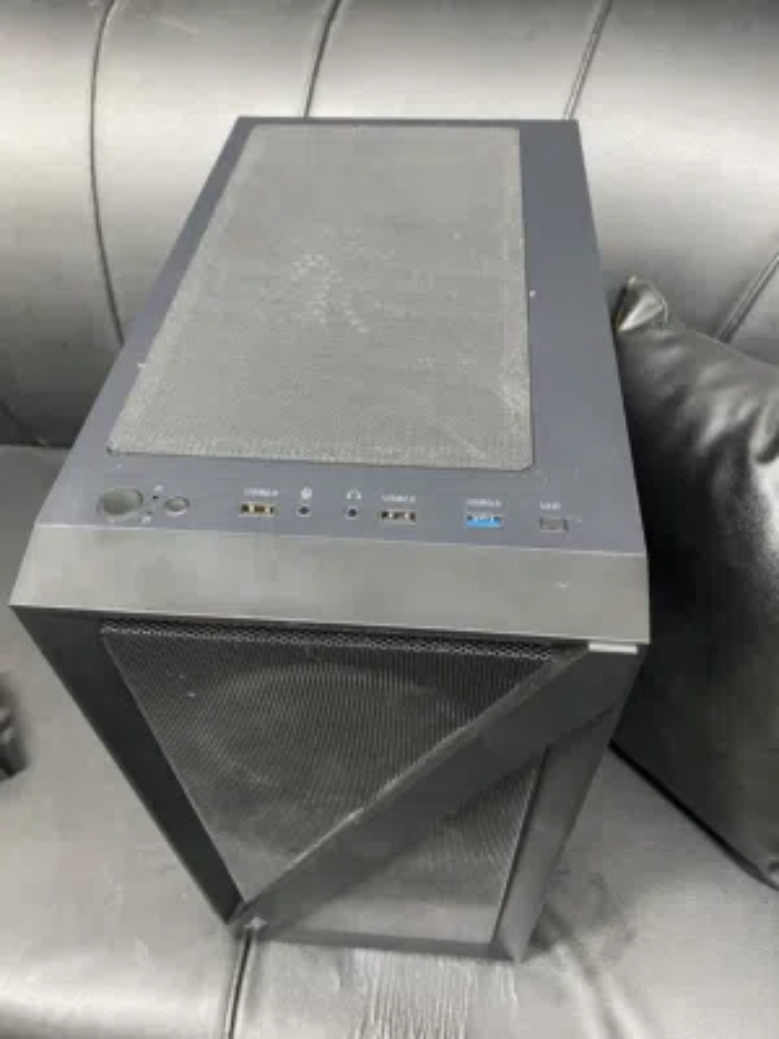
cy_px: 520
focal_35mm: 26
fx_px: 780
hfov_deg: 53.1
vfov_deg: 67.3
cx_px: 390
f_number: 1.8
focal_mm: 4.25
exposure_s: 1/33
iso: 400
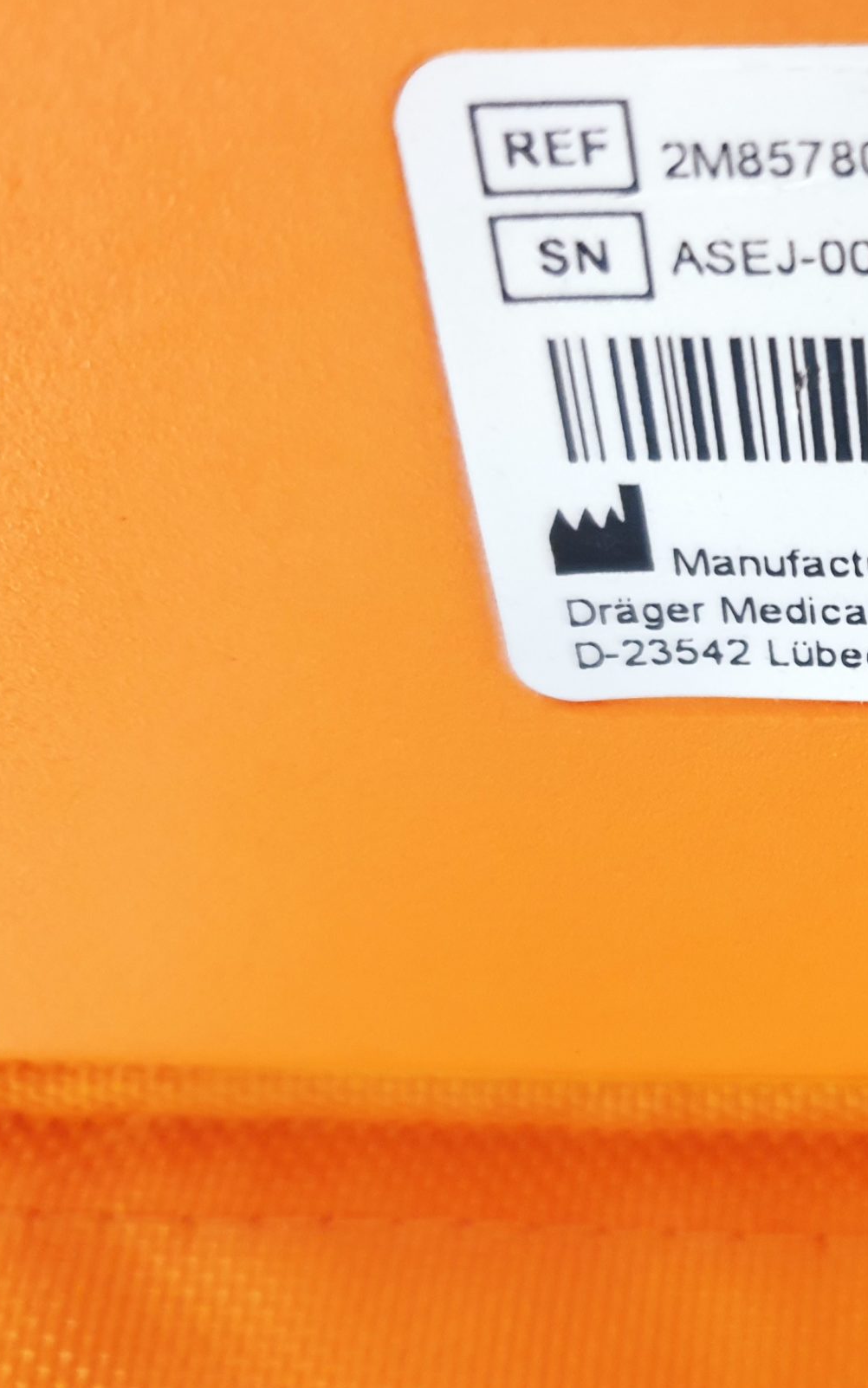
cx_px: 1058
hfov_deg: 25.9
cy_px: 746
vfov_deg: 45.2
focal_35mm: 44
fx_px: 1665
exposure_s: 1/50
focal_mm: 4.3
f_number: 1.5
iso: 250
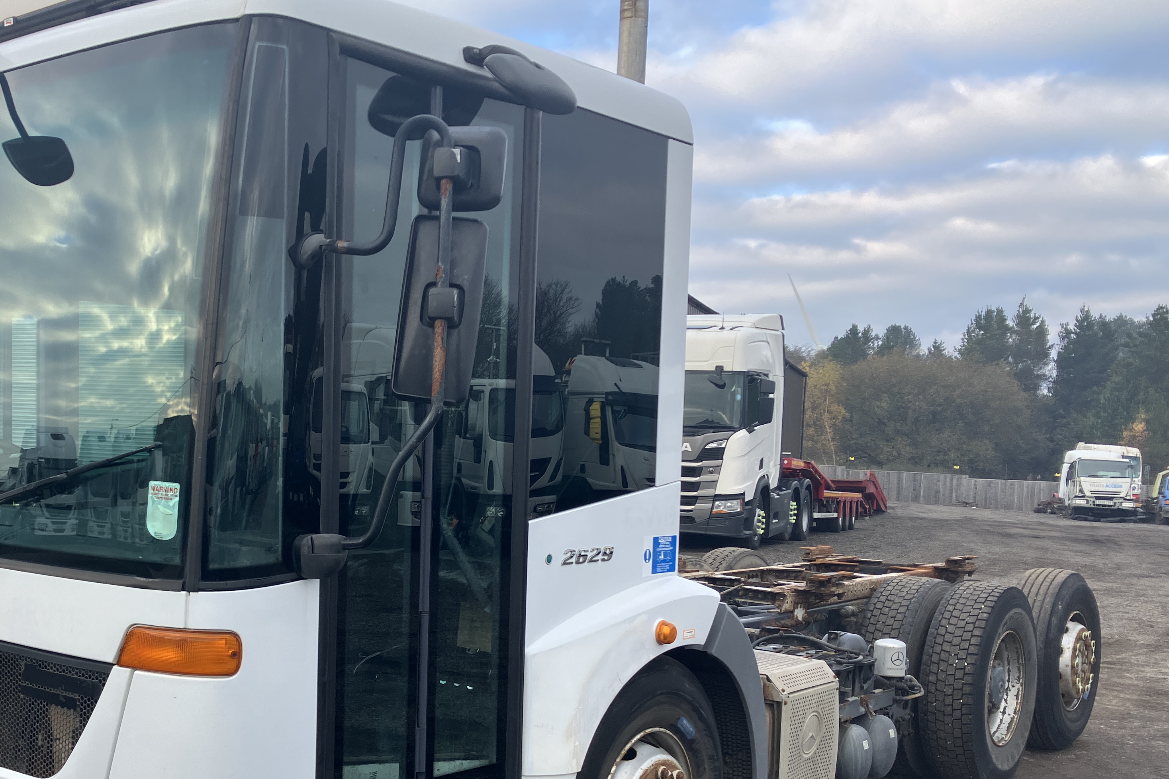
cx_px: 374
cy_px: 514
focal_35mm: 40
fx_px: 1299
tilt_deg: -2.3
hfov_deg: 47.5
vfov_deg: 33.1
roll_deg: -1.9
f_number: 1.8
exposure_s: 1/442
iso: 32
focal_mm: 3.99
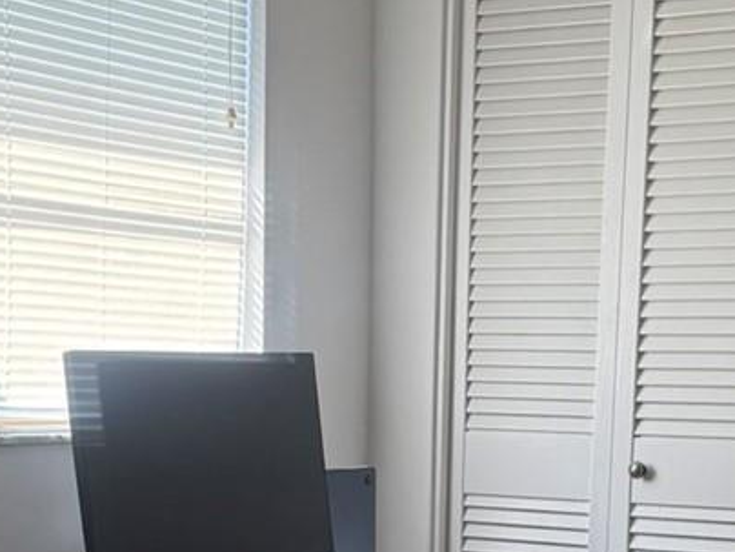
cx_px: 353
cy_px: 740
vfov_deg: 14.8
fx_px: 2017
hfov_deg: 20.6
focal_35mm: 95
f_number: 1.78
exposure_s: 1/118
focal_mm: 6.76
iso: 200
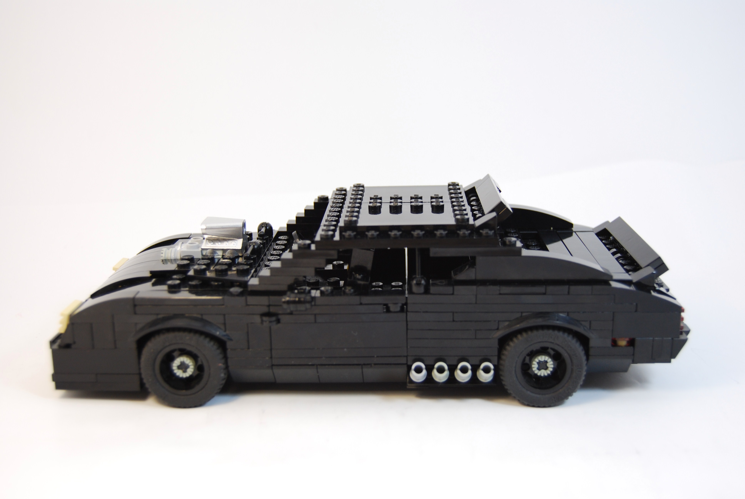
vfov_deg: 29.0
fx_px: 963
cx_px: 372
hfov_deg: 42.3
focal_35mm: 46
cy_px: 250
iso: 200
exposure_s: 1/80
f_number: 4.5
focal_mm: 31
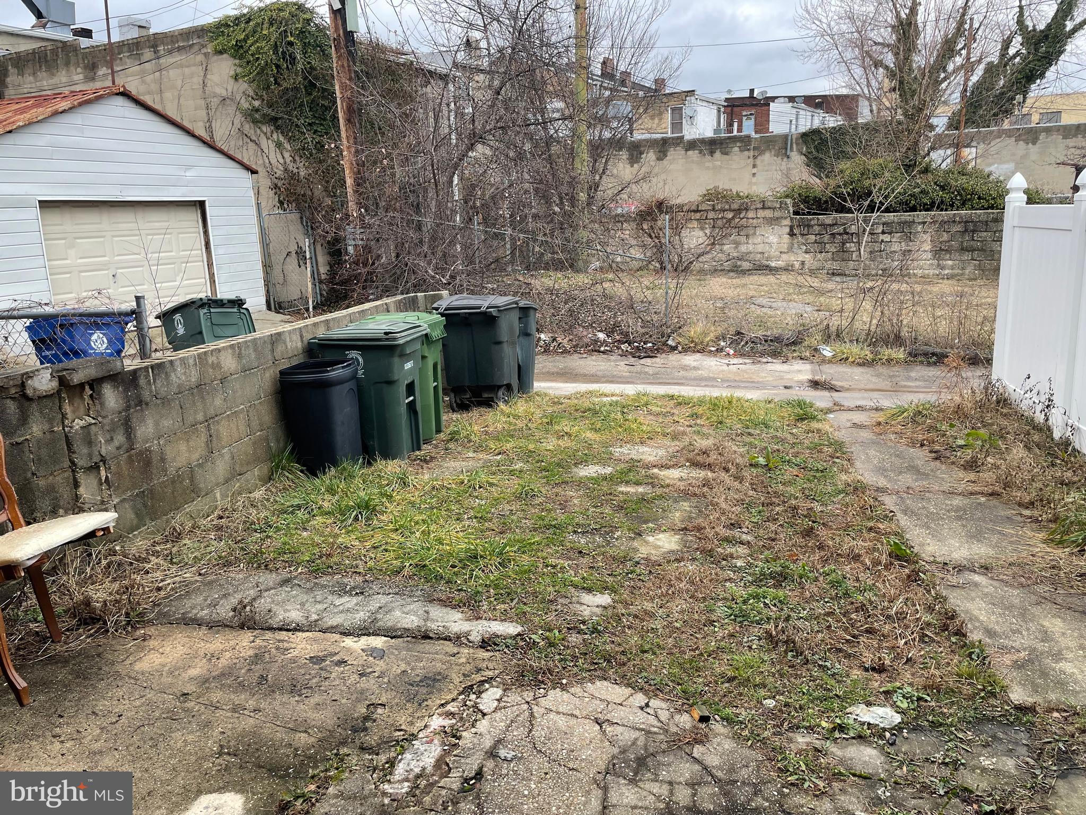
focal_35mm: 26
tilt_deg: -11.6
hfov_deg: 67.3
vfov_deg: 53.1
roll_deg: +3.2
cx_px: 543
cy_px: 408
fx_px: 816
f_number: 1.6
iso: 32
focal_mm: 4.2
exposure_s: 1/875
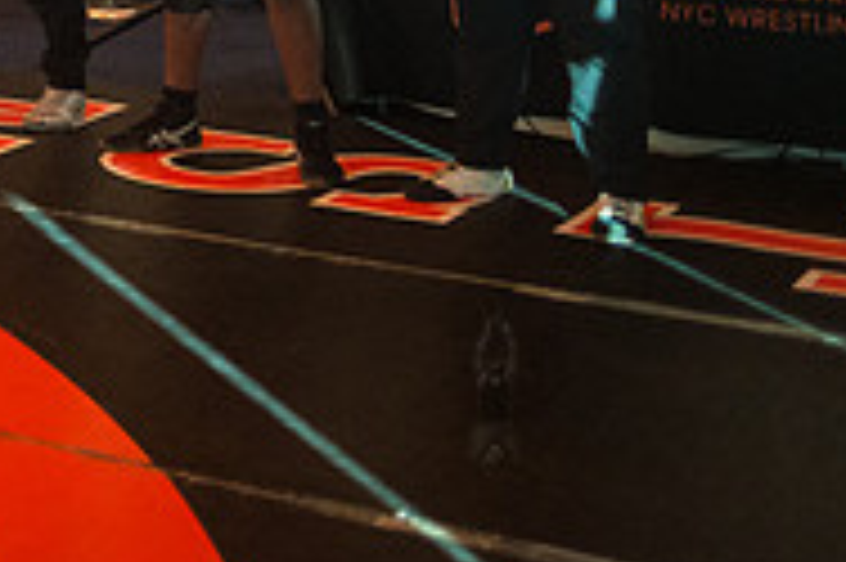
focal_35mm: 108
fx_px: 2536
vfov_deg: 12.1
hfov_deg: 17.3
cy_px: -268
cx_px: -378
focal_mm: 35
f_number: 2.8
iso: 3200
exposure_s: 1/400
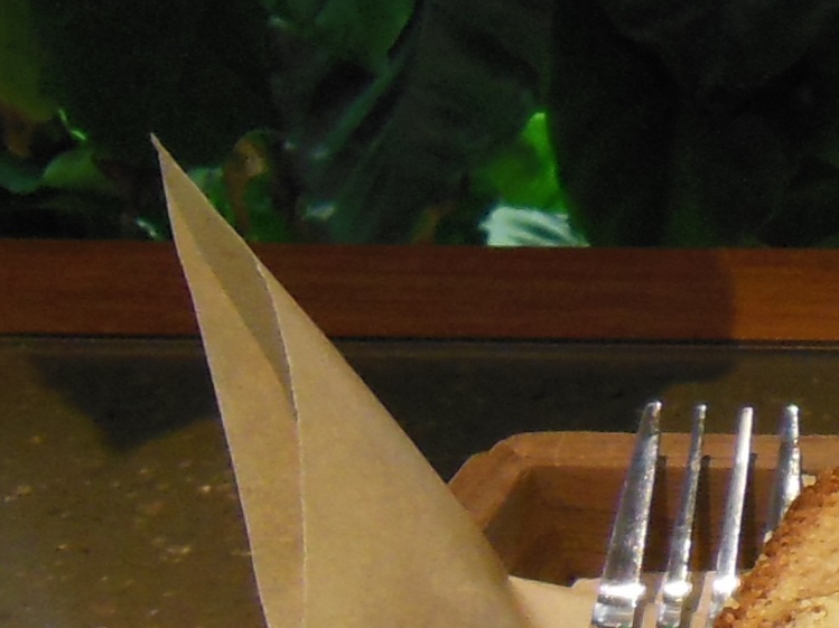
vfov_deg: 13.5
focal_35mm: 109
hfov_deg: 15.0
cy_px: 536
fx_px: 2641
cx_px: 1637
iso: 320
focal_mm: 4.5
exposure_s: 1/30
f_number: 3.5
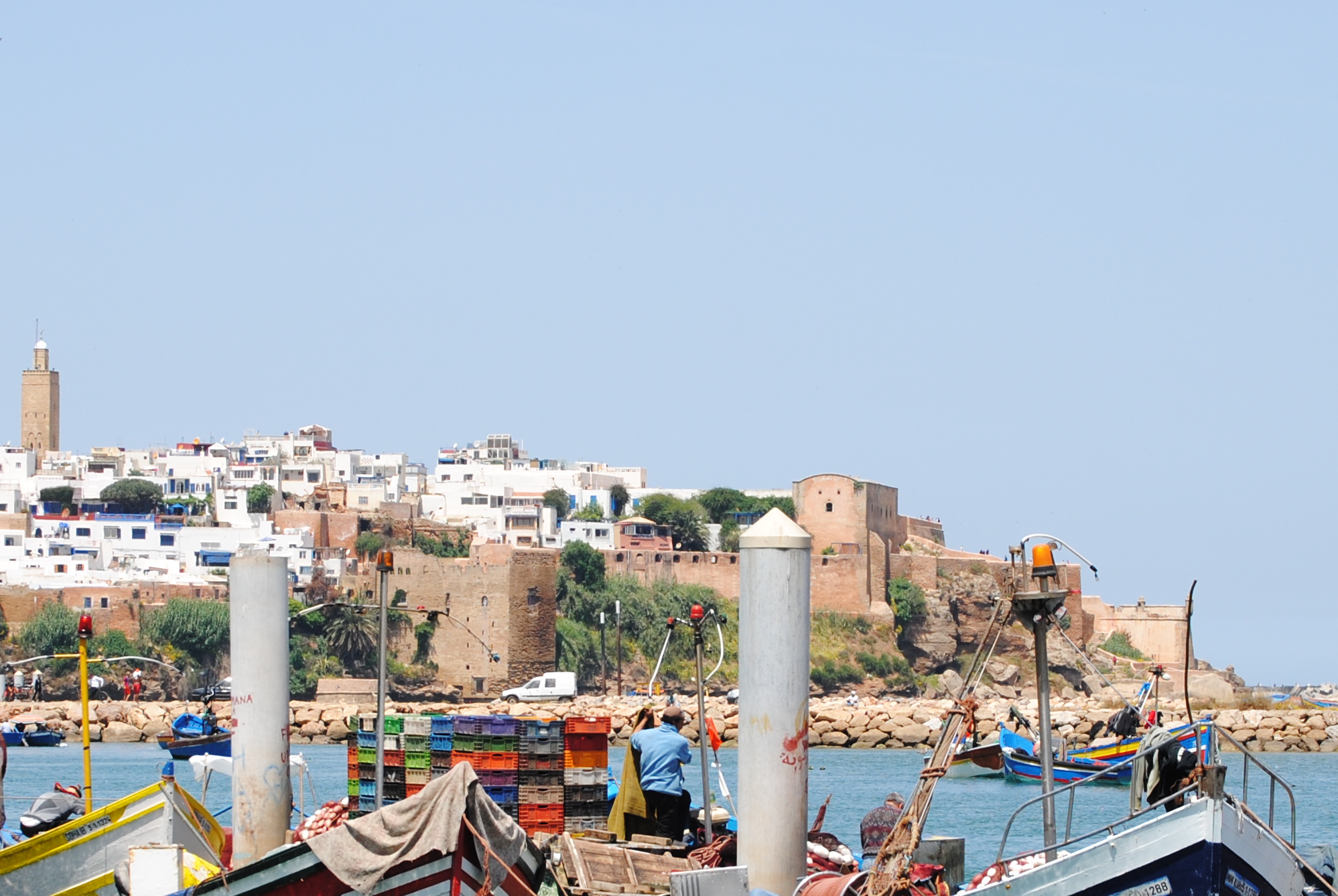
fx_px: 5953
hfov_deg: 12.8
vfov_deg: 8.6
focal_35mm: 160
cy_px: 643
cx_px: 605
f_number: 8
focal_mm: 55
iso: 100
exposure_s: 1/250
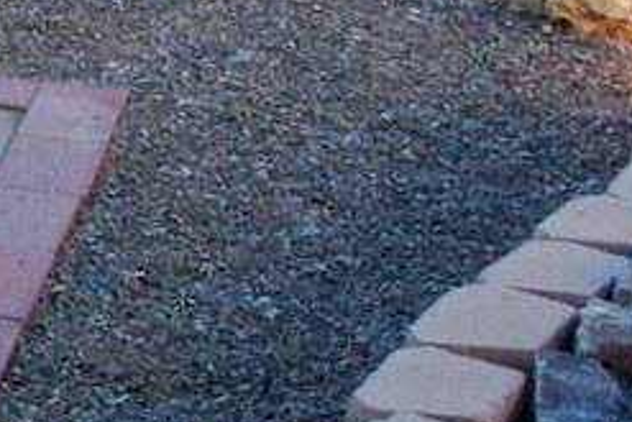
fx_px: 2459
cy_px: -247
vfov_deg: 9.5
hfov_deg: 11.7
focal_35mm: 140
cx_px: -931
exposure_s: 1/125
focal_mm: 18
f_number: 5.6
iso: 200
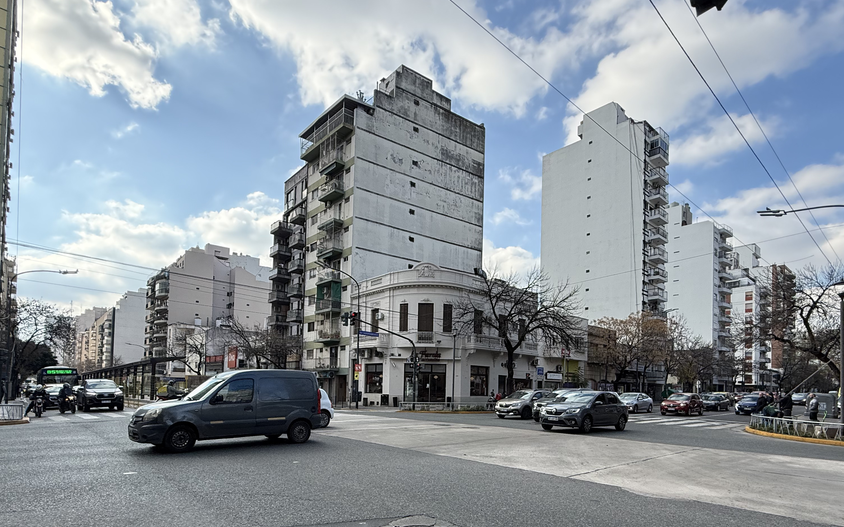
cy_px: 377
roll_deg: -0.1
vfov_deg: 57.4
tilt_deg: +1.6
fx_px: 460
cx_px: 432
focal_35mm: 20
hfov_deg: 85.0
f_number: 2.2
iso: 64
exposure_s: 1/888
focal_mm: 2.22
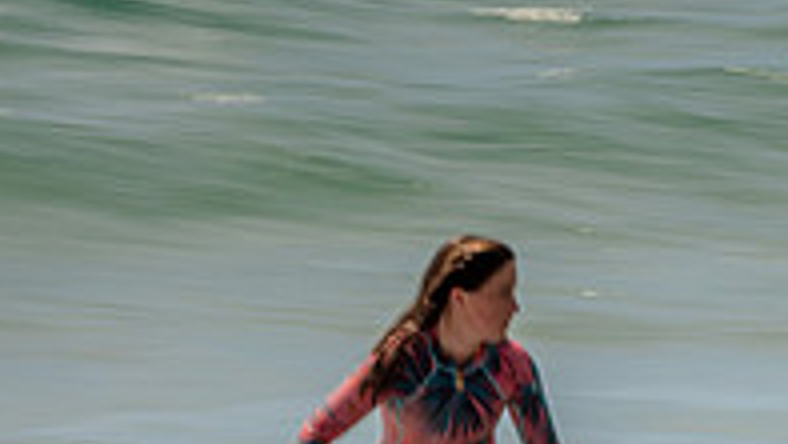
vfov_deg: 0.6
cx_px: 522
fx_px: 39549
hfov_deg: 1.1
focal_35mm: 1892
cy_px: 596
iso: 64
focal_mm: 500
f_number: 16
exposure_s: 1/20
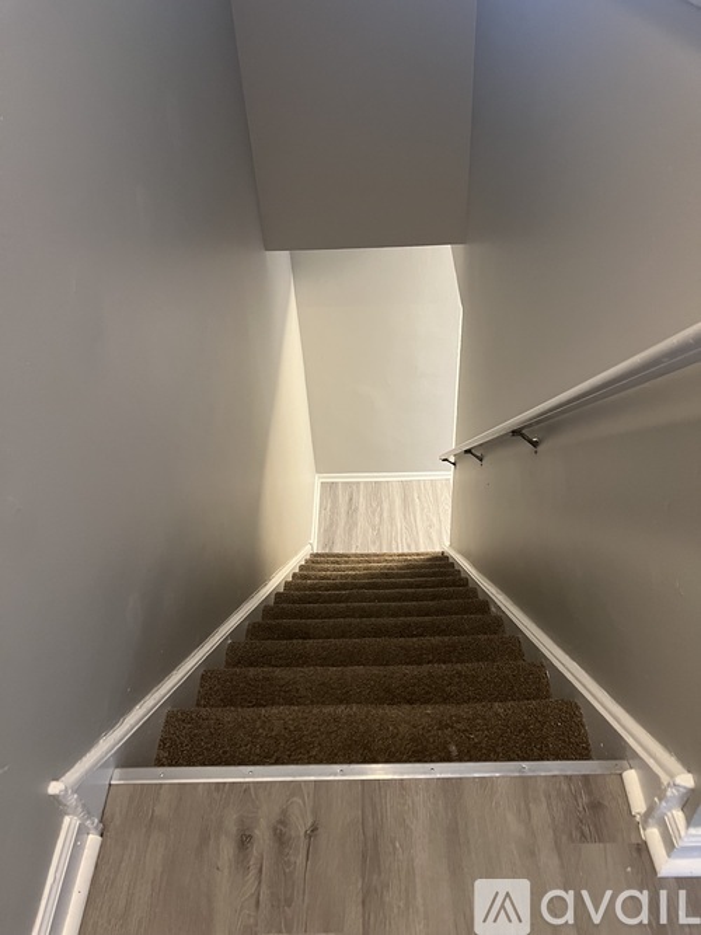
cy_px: 468
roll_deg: +3.6
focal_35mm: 26
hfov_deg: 53.0
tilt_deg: -42.3
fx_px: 702
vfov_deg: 67.3
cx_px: 350
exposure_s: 1/40
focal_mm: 5.7
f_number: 1.5
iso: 400
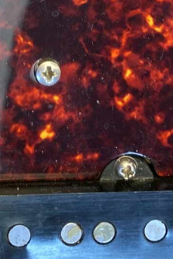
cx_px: -81
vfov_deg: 13.2
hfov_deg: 10.2
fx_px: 938
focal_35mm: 130
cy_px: -288
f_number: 1.8
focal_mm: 4.25
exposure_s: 1/100
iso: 40
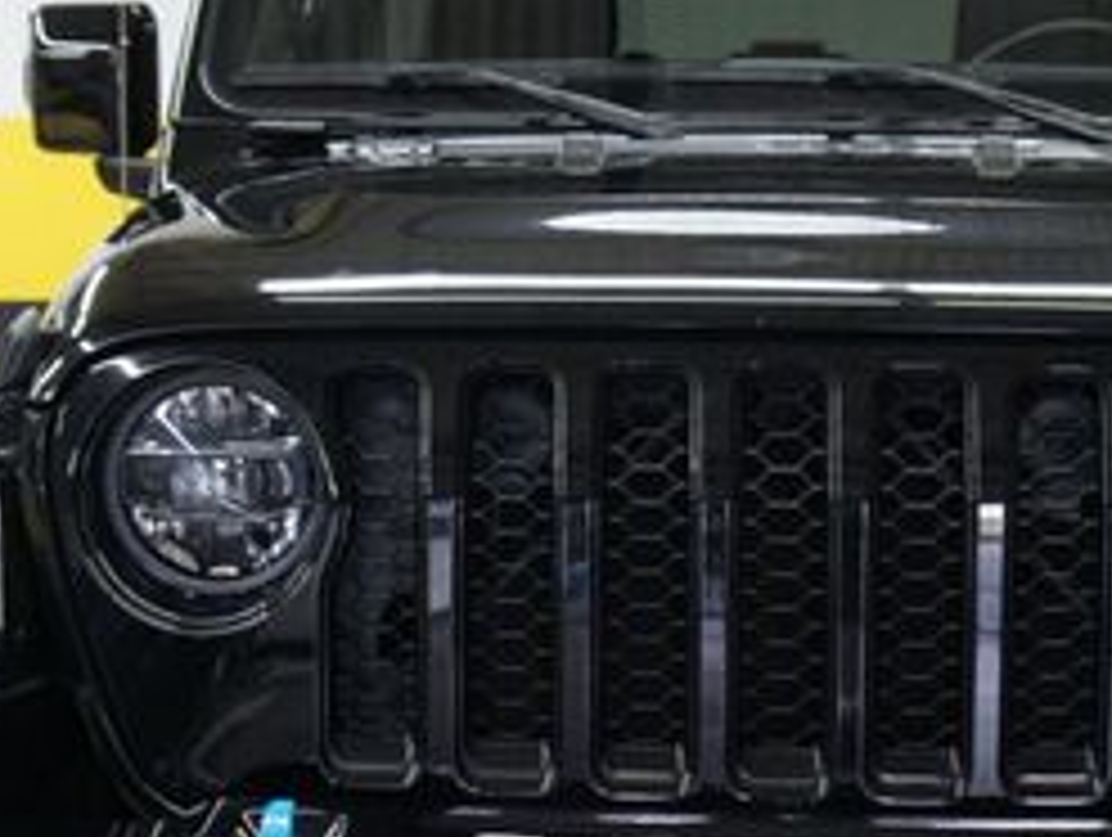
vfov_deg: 15.8
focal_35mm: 93
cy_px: 657
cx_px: 720
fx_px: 3000
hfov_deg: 20.9
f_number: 4
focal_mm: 25
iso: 500
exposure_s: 1/40
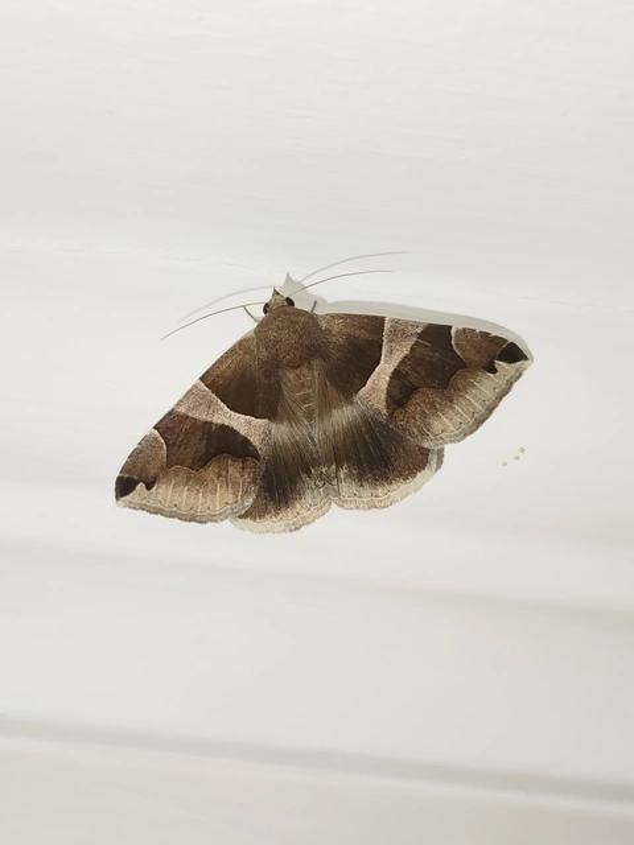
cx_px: 317
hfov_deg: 27.5
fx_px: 1294
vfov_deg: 36.2
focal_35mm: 53
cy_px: 422
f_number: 1.7
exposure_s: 1/50
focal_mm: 5.31
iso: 125
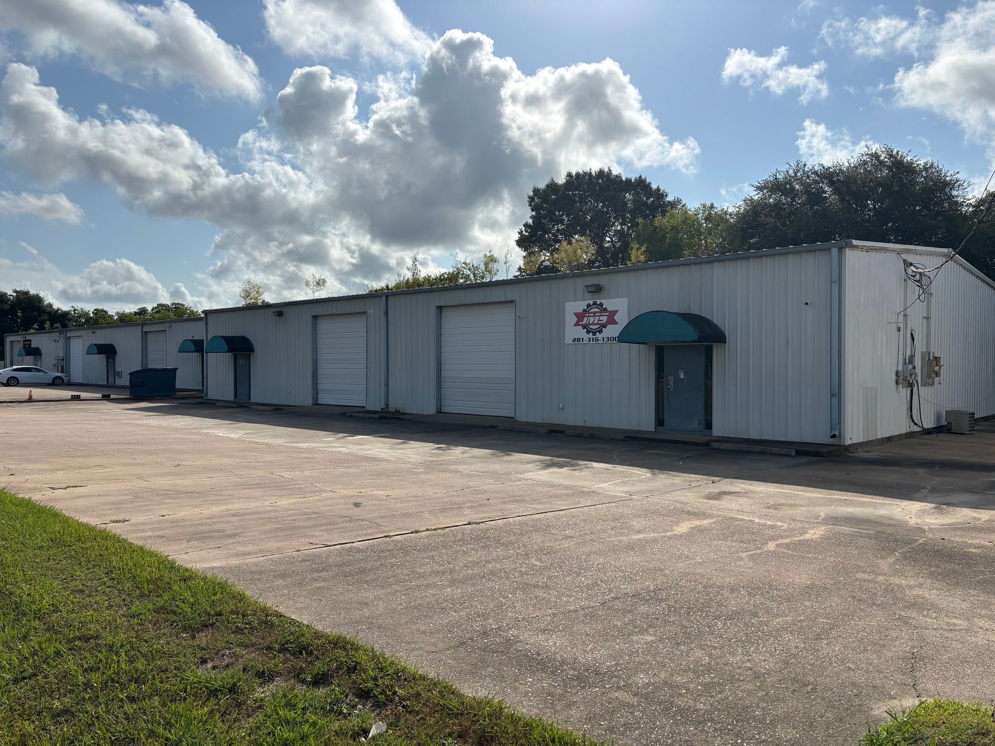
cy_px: 373
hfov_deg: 67.3
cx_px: 498
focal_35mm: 26
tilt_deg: +0.2
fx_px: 747
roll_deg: -0.3
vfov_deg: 53.1
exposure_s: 1/8333
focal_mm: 5.96
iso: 50
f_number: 1.6
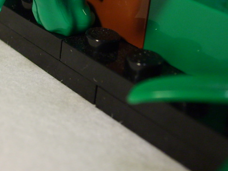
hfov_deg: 25.9
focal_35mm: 74
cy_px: 0
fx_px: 487
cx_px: 52
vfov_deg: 19.3
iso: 93
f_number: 2.8
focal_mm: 5.8
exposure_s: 1/30
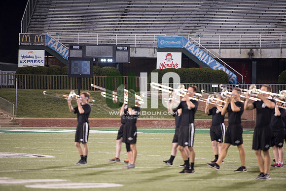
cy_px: 96
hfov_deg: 10.3
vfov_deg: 6.9
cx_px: 143
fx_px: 1589
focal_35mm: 200
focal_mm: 200
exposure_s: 1/320
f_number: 2.8
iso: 1000
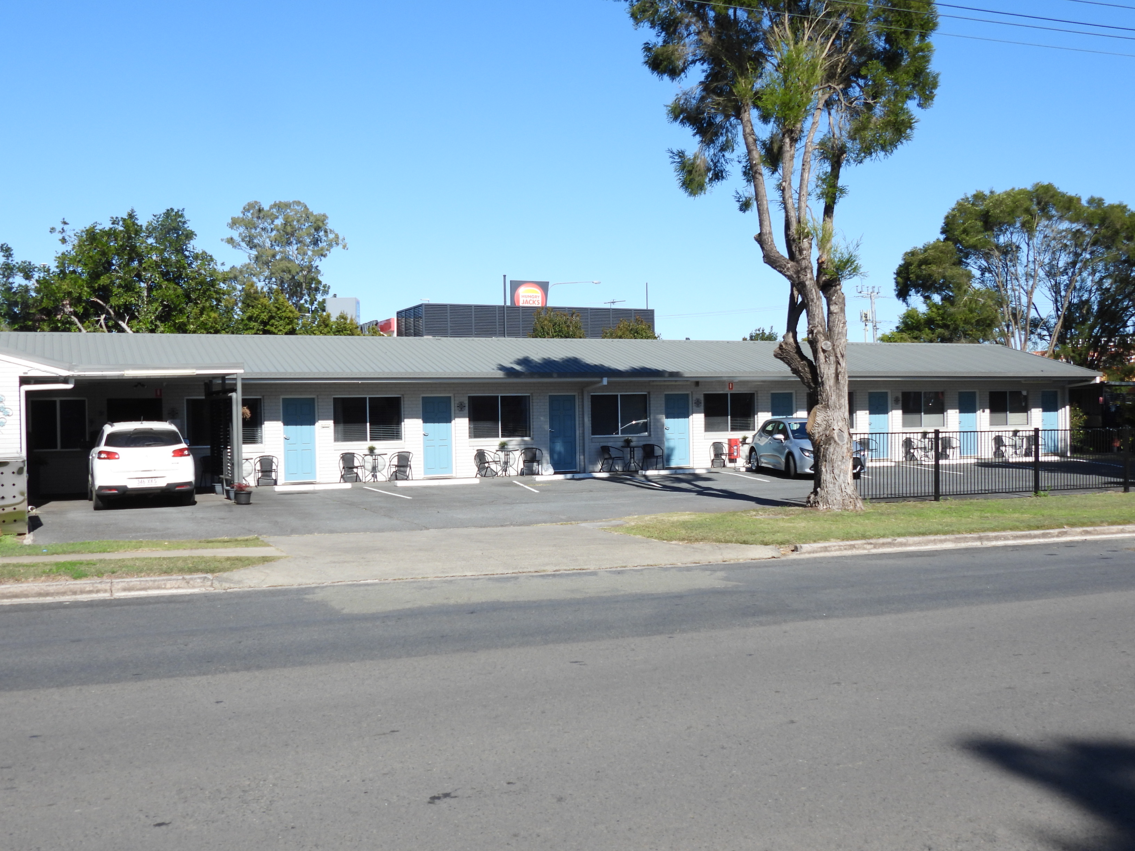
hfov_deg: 52.6
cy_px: 426
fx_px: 1148
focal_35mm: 35
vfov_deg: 40.7
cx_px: 568
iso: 100
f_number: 3.2
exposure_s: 1/1000
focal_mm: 6.2
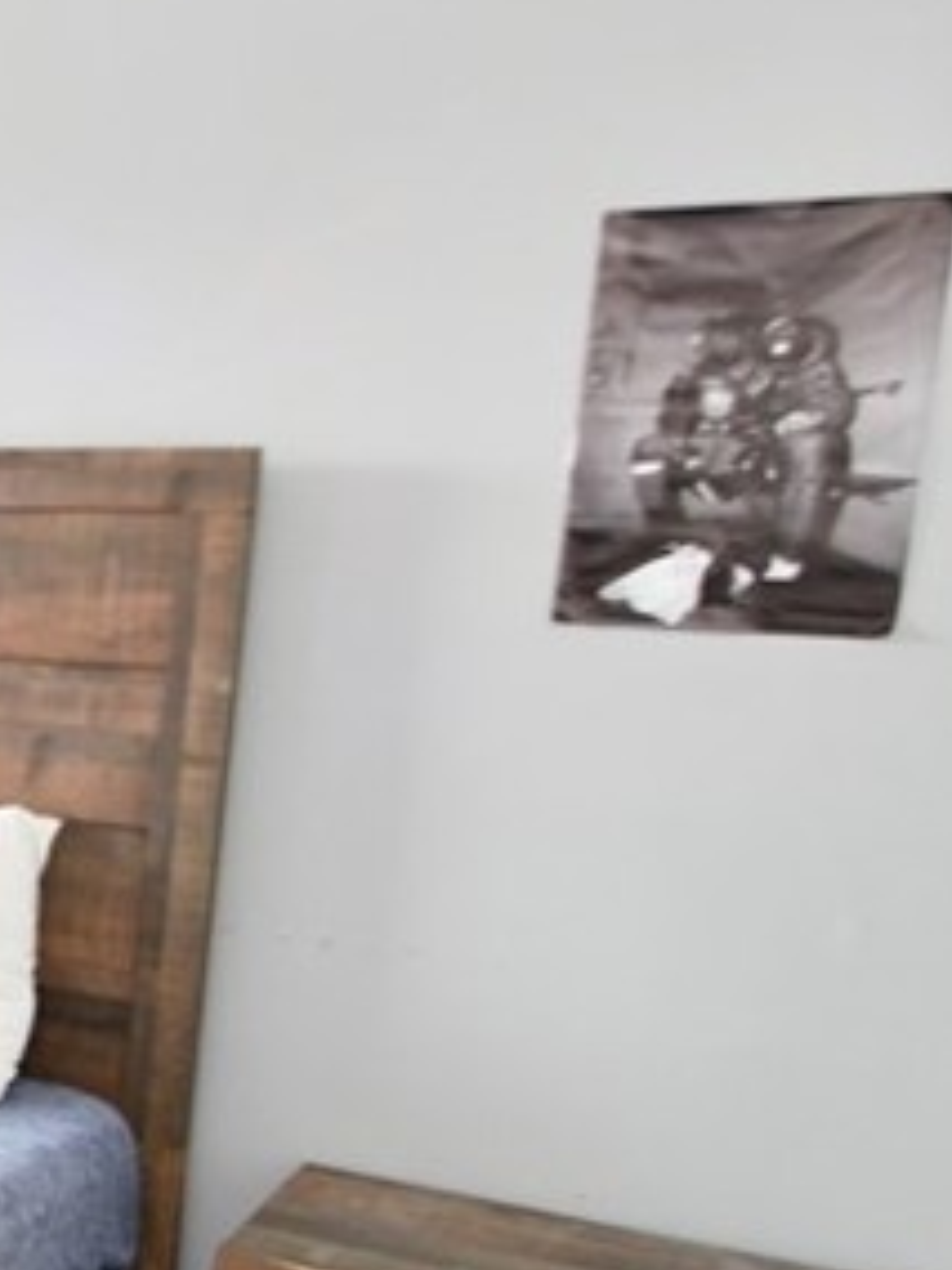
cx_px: -809
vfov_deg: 36.3
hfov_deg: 19.7
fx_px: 1907
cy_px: 888
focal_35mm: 52
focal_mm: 10
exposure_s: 1/60
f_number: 4
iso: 450
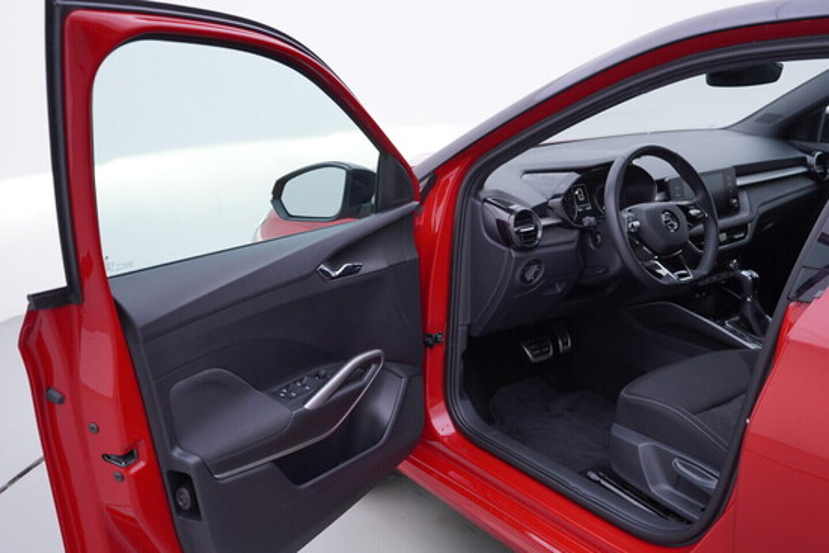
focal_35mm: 36
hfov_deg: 53.1
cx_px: 414
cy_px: 276
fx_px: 829
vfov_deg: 36.9
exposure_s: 1/50
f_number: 3.2
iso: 125
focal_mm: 24
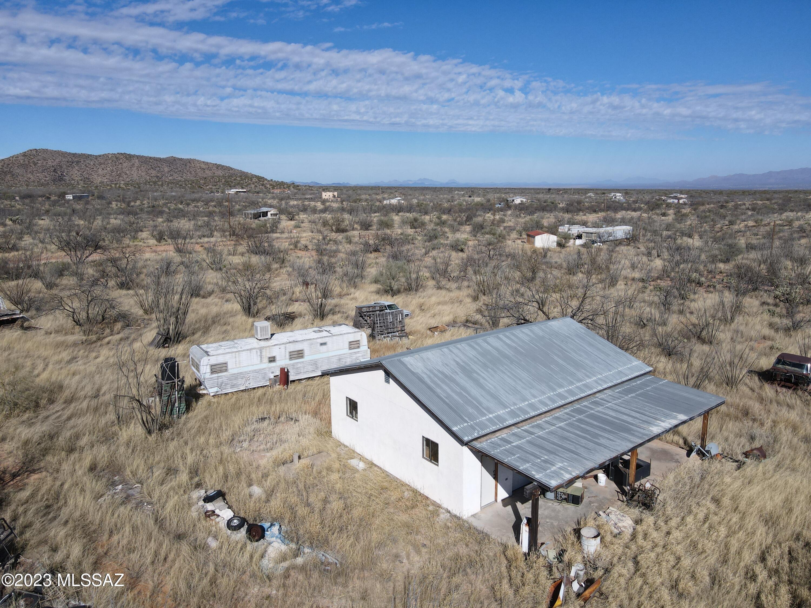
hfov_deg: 71.6
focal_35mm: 24
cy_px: 304
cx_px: 406
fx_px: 562
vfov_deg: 56.8
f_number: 2.8
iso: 100
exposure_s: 1/1250
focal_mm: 4.5
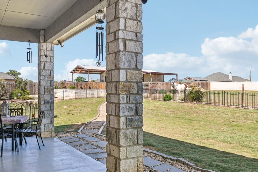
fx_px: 229
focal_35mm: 32
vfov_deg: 41.0
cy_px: 100
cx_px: 115
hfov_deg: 58.6
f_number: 8
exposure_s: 1/350
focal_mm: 16
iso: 200
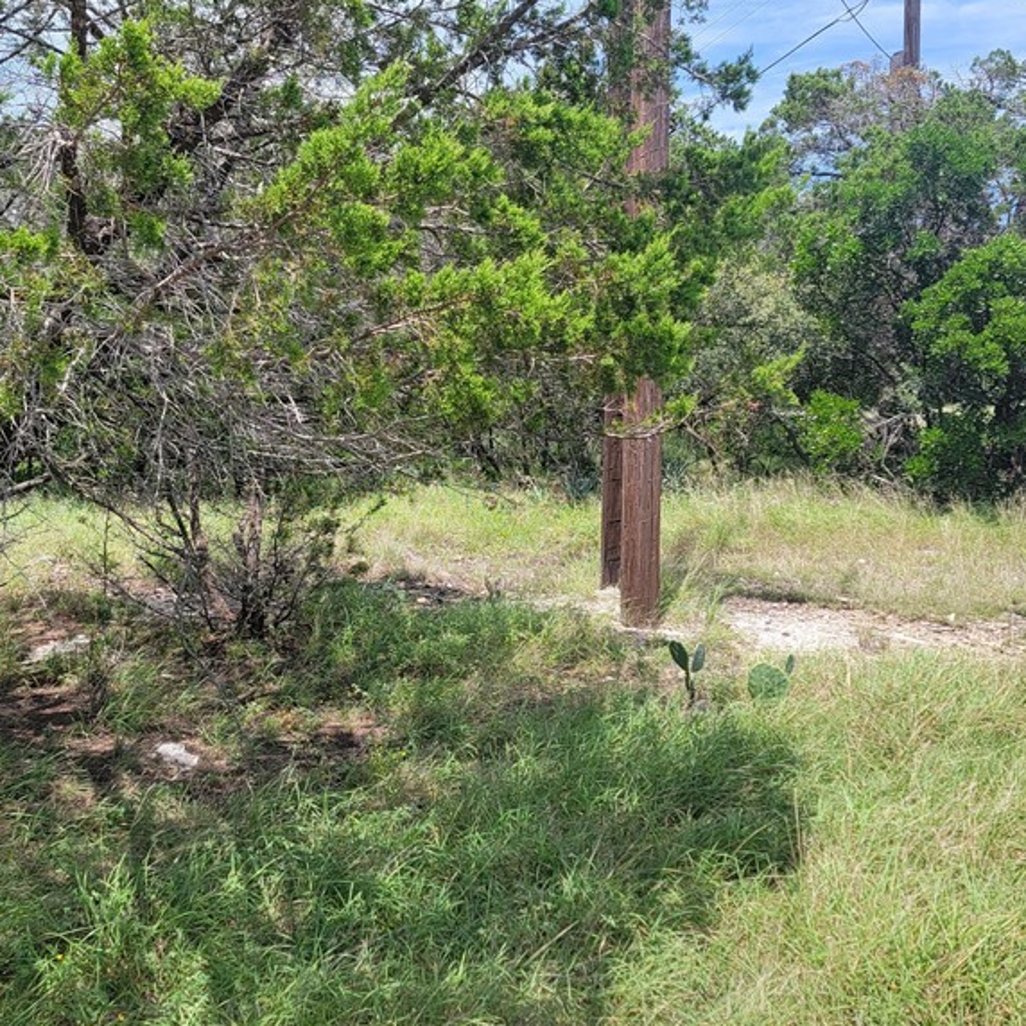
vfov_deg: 43.8
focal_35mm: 38
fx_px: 1274
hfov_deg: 43.8
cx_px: 466
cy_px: 452
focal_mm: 6.7
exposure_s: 1/548
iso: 16
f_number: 1.8
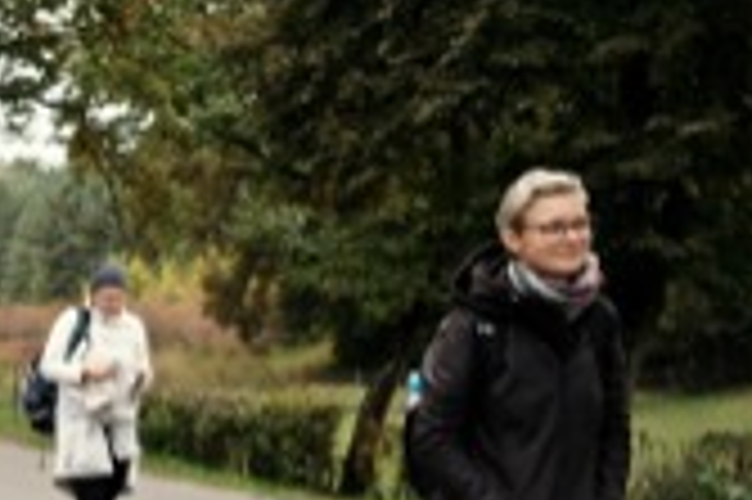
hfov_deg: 21.2
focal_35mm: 89
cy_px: 450
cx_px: -167
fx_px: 1857
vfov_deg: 15.2
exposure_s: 1/150
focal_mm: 20.5
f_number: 3.6
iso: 400
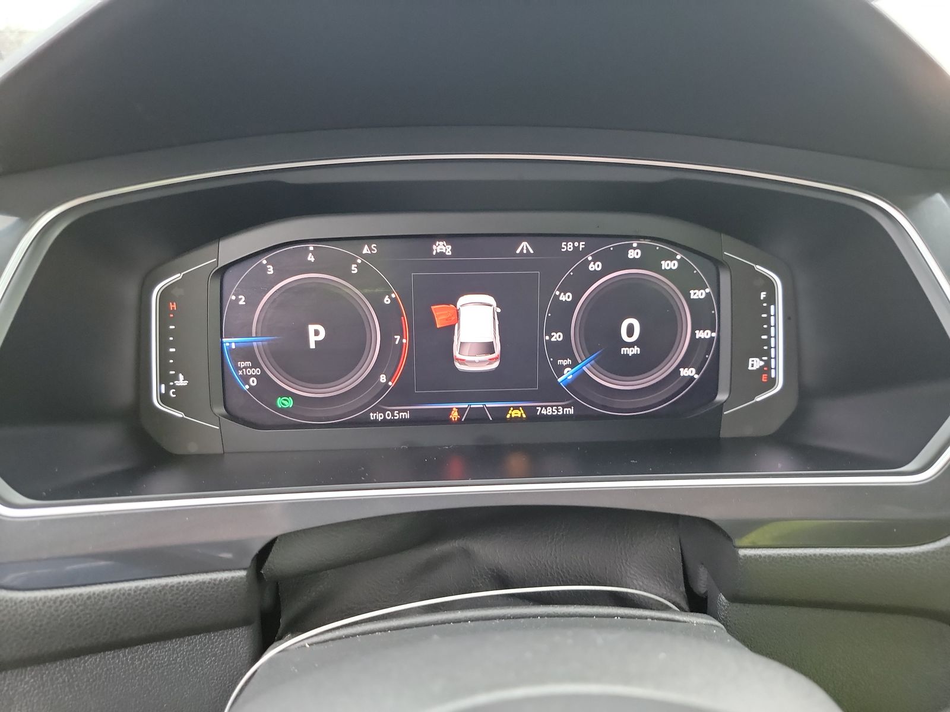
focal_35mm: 24
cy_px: 356
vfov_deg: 56.8
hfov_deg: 71.6
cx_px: 475
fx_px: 659
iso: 1137
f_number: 1.8
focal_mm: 6.7
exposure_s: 1/59
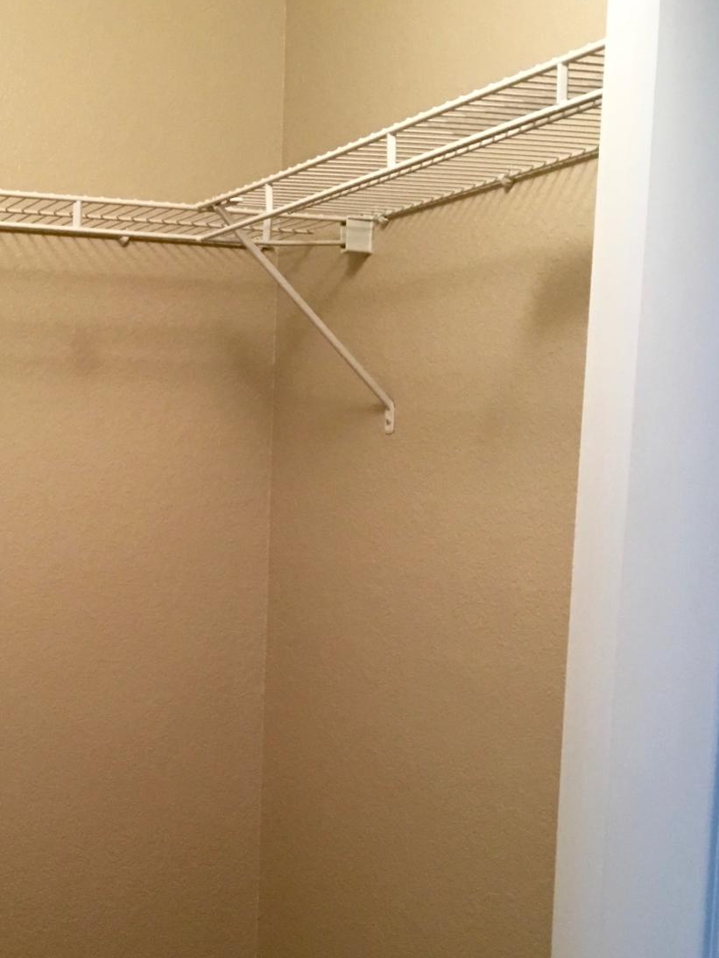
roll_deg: -1.4
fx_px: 1467
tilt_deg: -6.7
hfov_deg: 26.8
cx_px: 110
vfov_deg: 35.6
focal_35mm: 53
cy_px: 685
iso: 100
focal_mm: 4.15
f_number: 2.2
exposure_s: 1/10
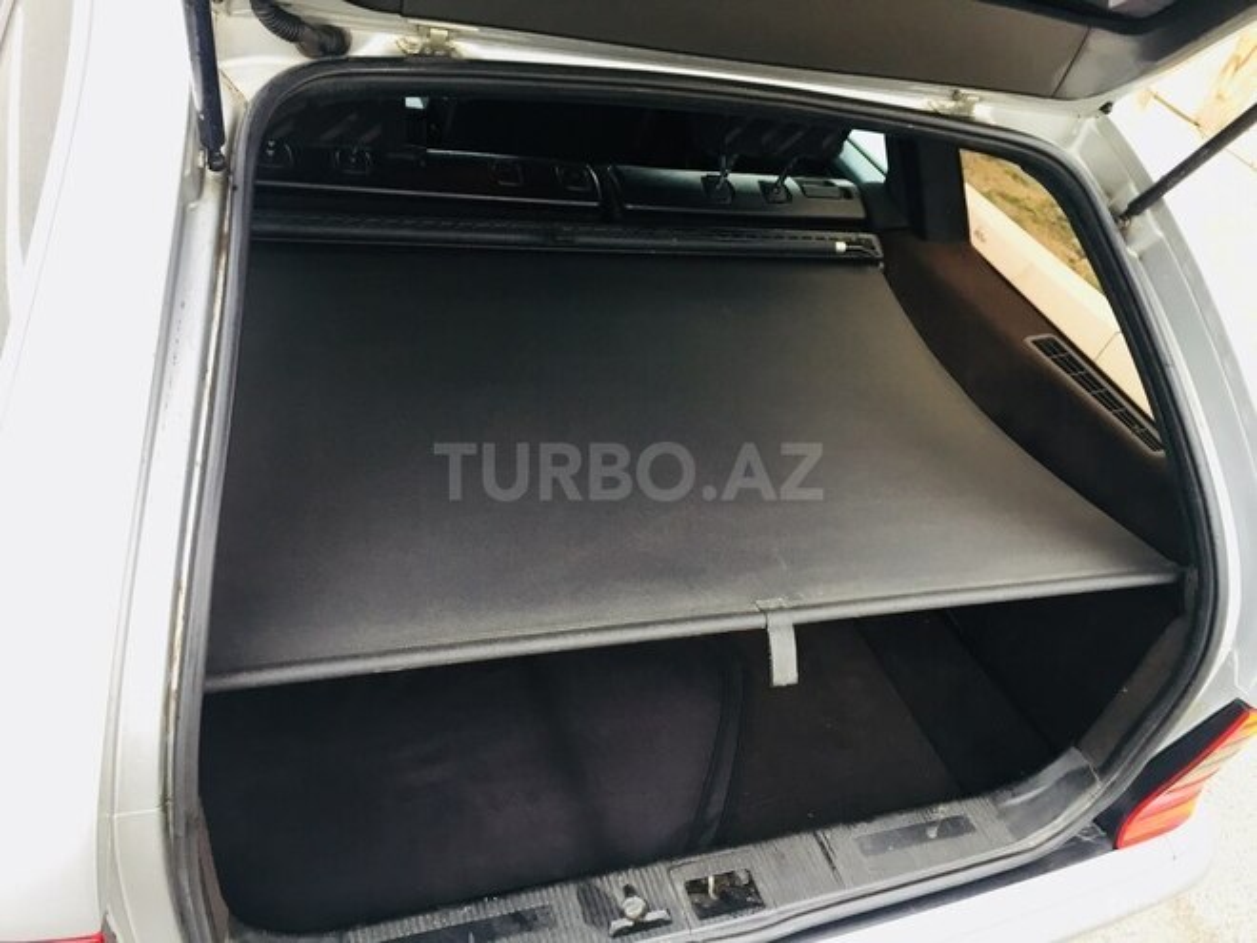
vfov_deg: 48.2
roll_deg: -18.3
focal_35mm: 29
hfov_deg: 61.7
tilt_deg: -38.0
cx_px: 628
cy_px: 472
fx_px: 1053
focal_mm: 4.15
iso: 80
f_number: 2.2
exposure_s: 1/33
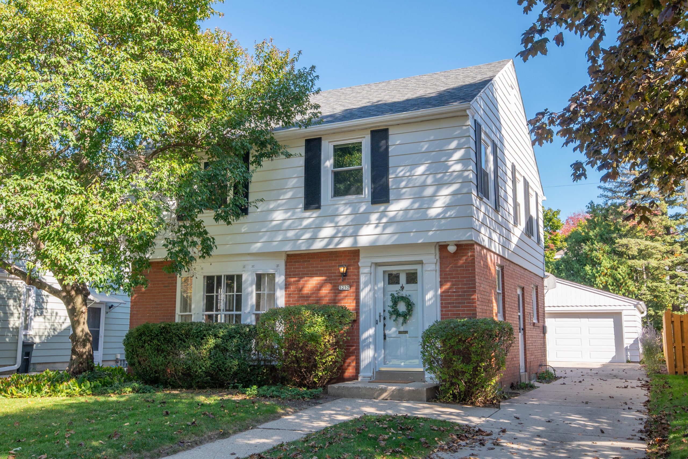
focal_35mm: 36
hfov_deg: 53.1
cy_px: 230
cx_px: 344
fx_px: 688
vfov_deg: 36.9
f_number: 8
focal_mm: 24
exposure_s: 1/200
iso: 320
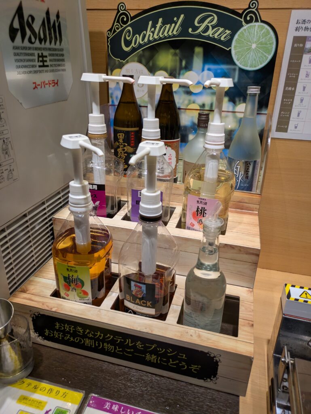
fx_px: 299
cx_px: 156
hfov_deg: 54.9
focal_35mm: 25
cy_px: 207
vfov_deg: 69.4
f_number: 1.89
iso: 256
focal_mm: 5.43
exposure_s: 1/664
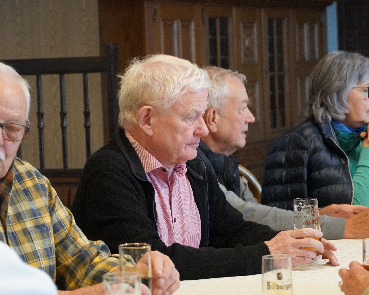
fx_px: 1459
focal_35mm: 134
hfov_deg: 14.4
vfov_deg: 11.6
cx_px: 184
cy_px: 148
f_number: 5.6
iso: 6400
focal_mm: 79
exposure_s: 1/80
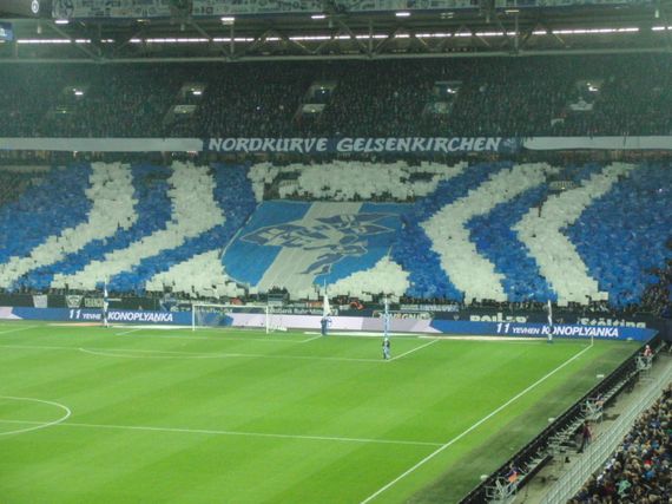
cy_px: 252
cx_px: 336
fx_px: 1611
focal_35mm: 83
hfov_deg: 23.6
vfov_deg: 17.8
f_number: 4.1
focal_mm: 14.35
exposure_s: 1/160
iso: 800
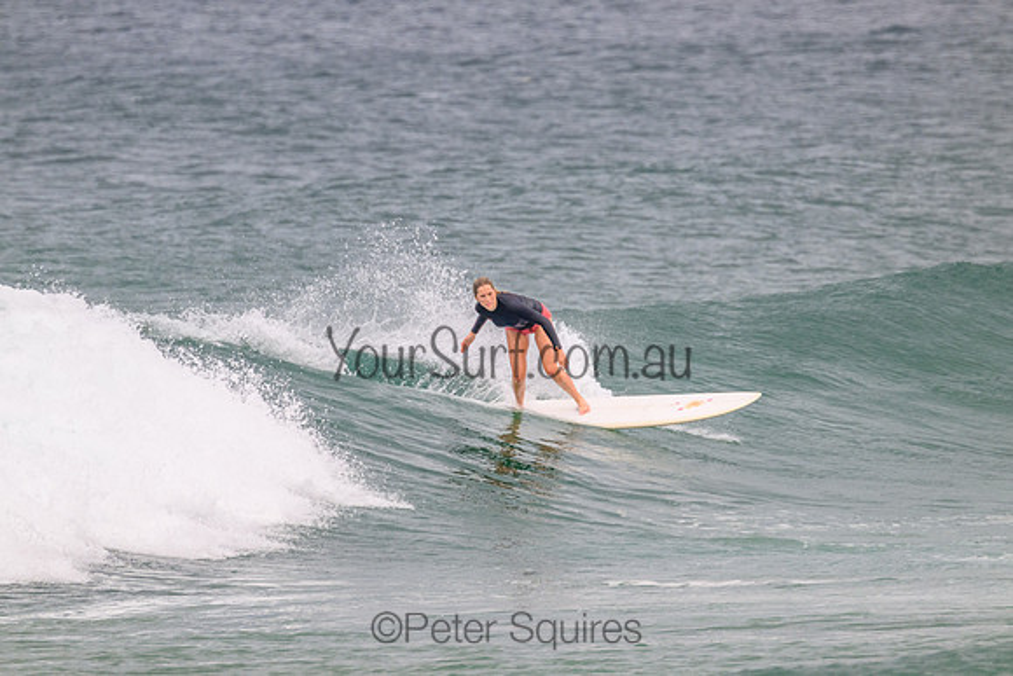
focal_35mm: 800
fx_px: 22515
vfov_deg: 1.7
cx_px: 506
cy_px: 338
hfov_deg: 2.6
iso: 1800
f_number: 11
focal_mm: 800
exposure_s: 1/2000
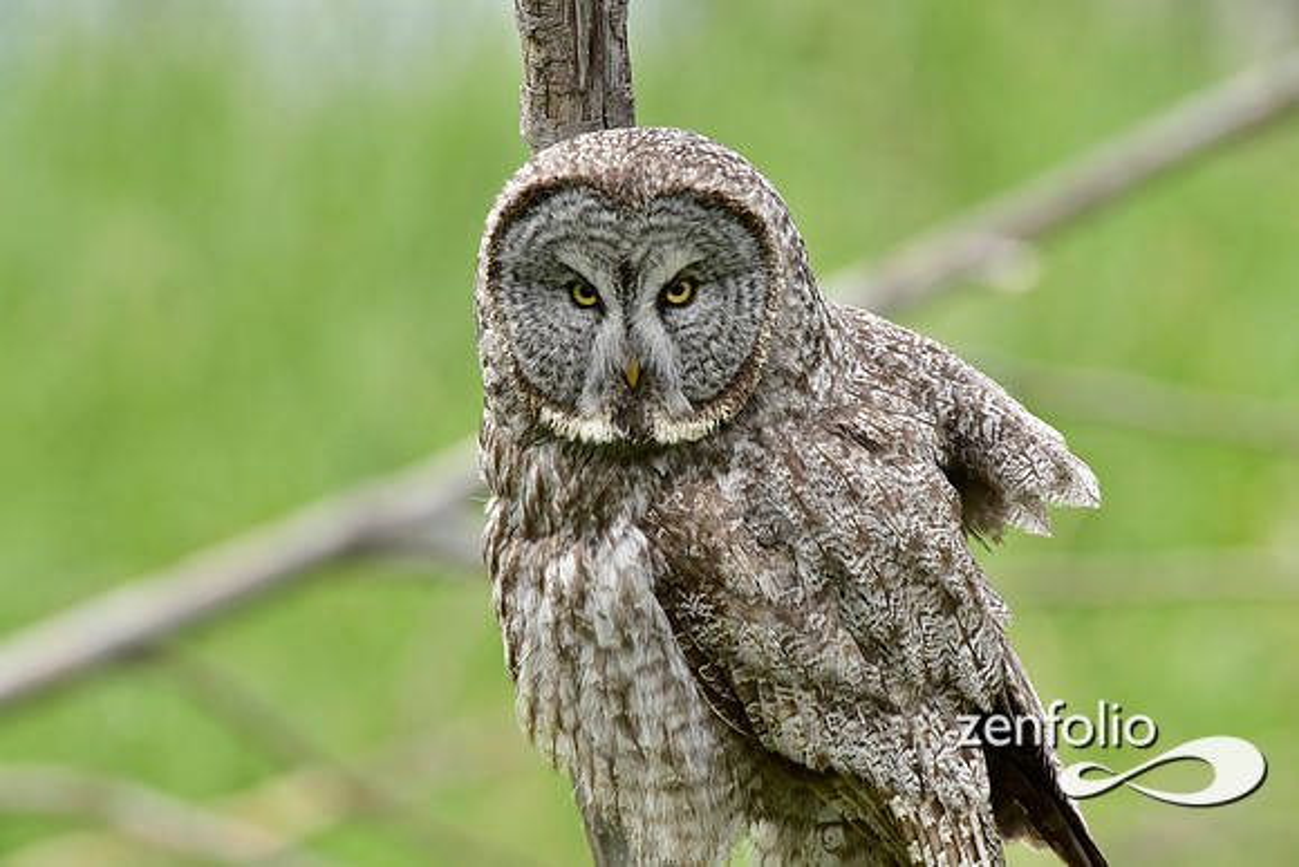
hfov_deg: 2.4
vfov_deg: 1.6
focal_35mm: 850
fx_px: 30677
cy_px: 434
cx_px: 650
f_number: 10
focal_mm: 850
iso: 800
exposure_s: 1/320
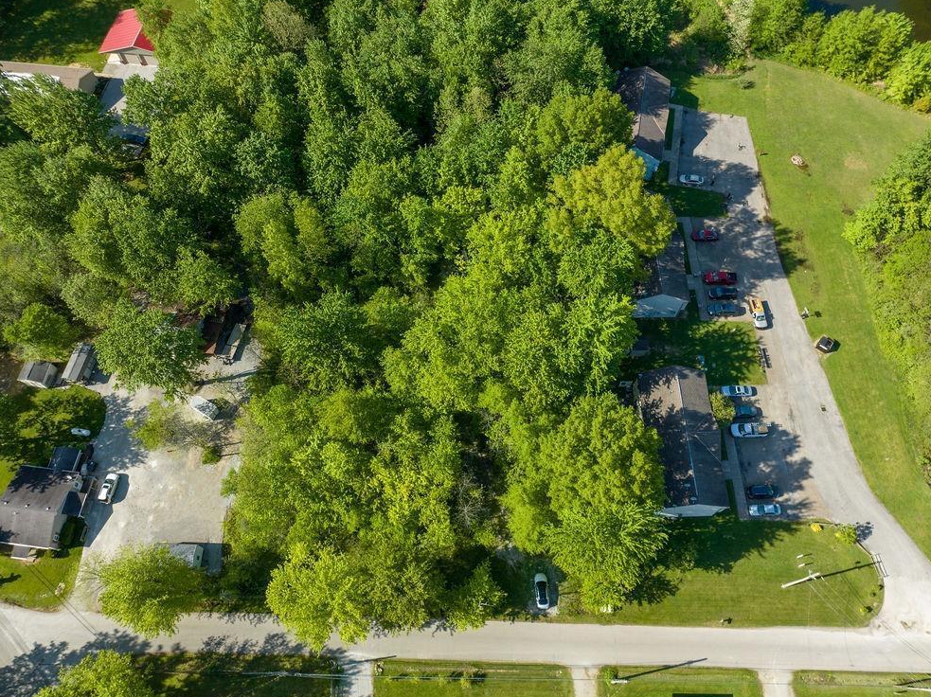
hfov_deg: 69.4
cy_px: 354
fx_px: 672
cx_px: 469
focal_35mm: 25
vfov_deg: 54.8
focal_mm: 12.29
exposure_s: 1/200
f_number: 2.8
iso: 100
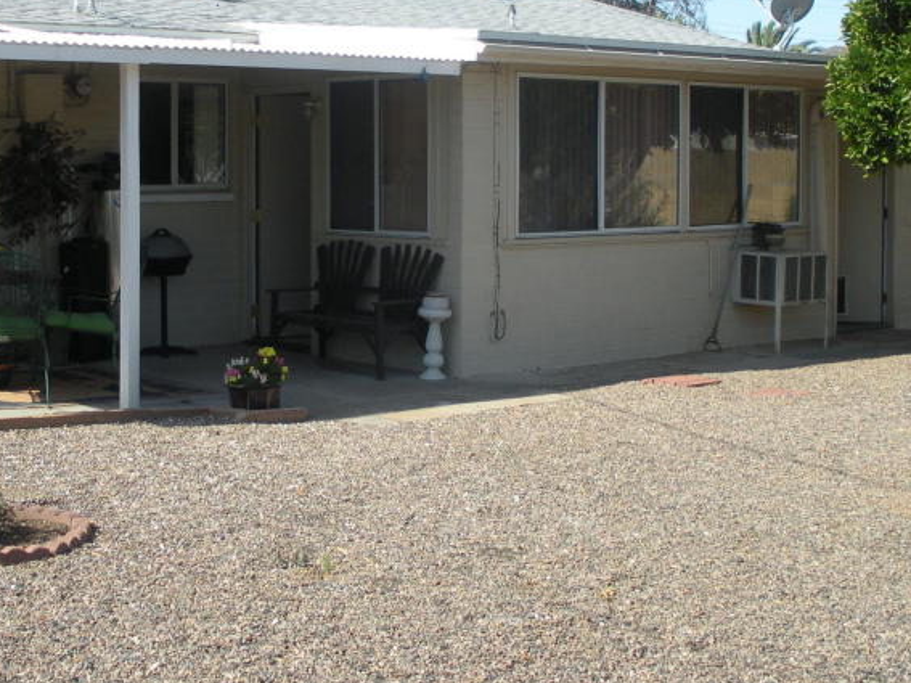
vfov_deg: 22.4
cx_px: 374
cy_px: 199
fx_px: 1710
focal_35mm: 65
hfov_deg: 29.8
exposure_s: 1/560
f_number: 3.5
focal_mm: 6.3
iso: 88
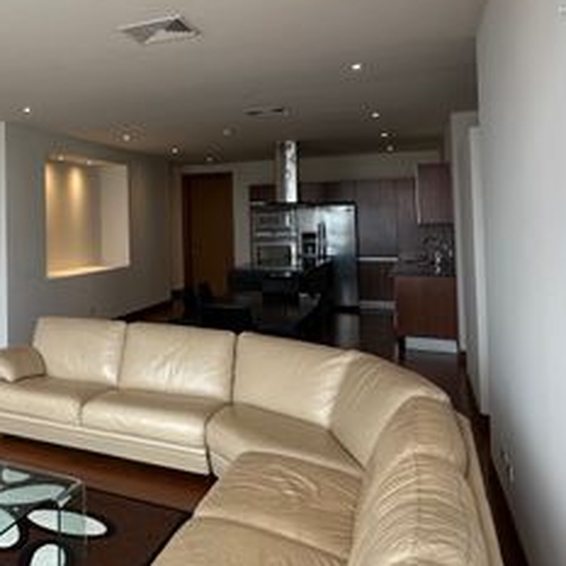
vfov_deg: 47.8
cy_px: 199
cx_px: 29
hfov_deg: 43.1
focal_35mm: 34
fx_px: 629
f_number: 2.2
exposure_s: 1/99
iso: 100
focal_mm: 2.22
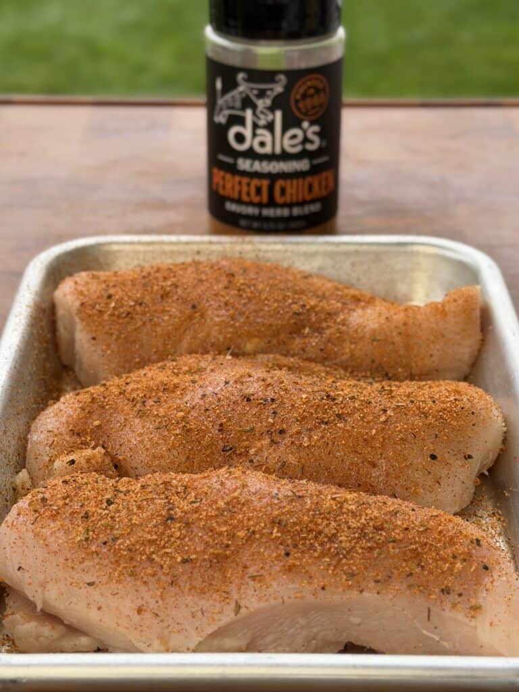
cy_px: 346
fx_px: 960
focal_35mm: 48
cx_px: 260
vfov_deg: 39.7
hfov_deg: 30.3
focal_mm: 6.76
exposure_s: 1/699
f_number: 1.78
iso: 64
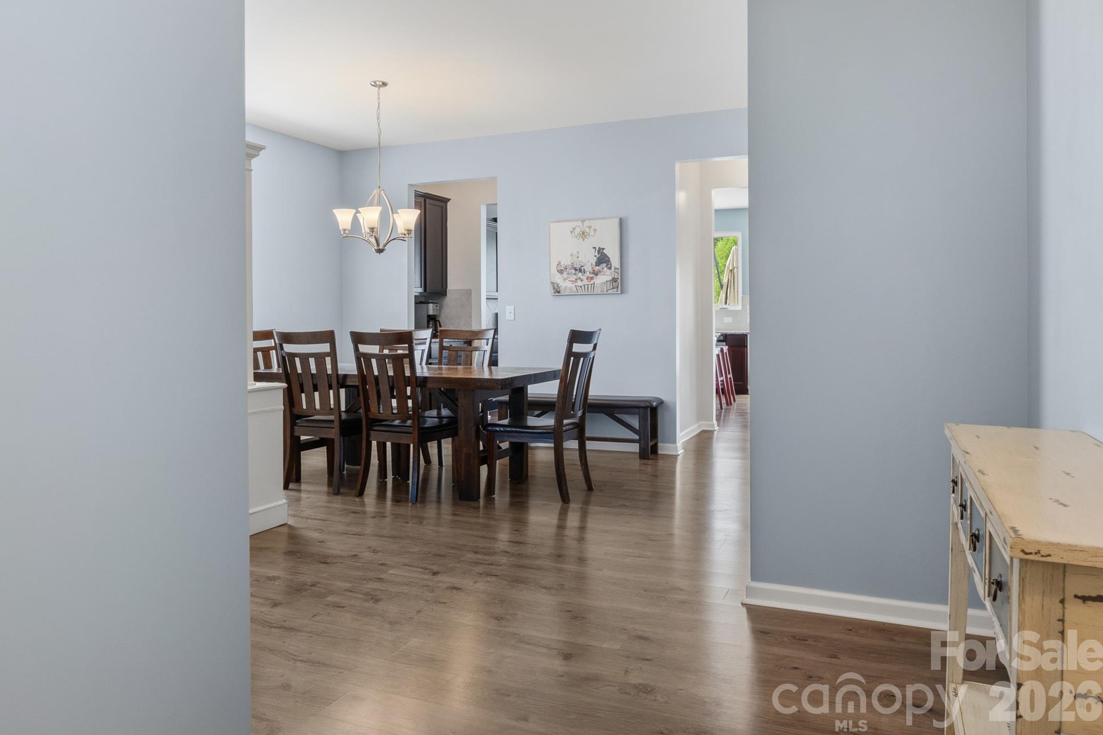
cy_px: 358
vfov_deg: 51.3
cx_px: 535
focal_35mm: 25
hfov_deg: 71.5
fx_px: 766
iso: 800
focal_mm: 16
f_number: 10
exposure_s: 1/15
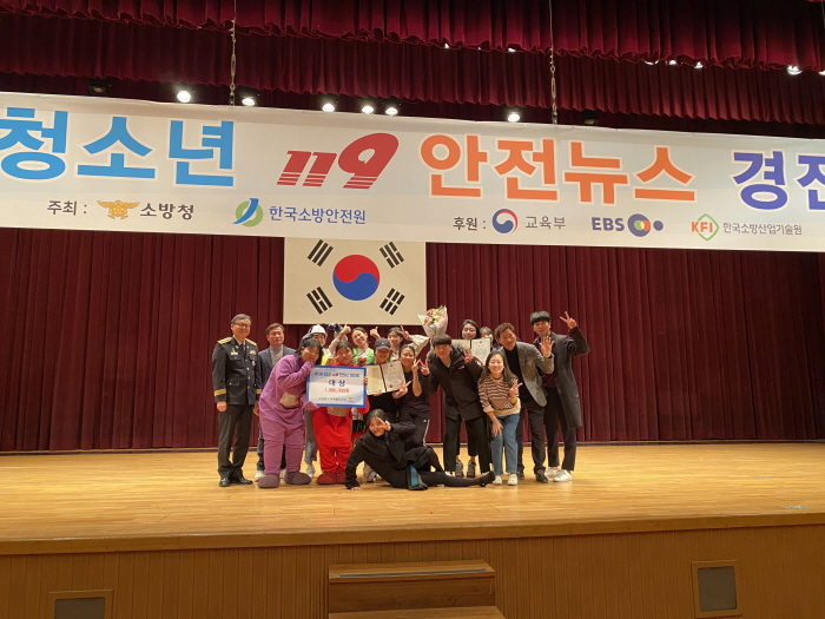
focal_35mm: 26
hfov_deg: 67.3
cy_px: 310
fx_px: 620
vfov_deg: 53.1
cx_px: 412
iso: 160
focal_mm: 4.25
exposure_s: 1/60
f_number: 1.8
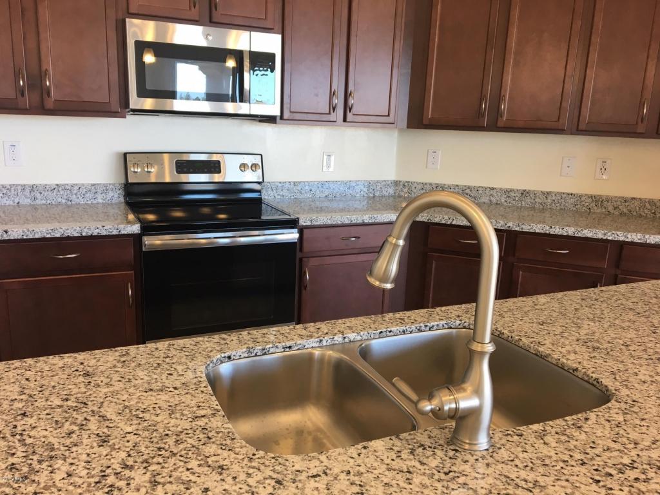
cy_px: 248
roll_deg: -2.1
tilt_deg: -13.7
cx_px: 330
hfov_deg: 61.7
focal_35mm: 29
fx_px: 553
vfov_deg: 48.2
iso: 25
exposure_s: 1/30
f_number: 2.2
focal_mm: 4.15
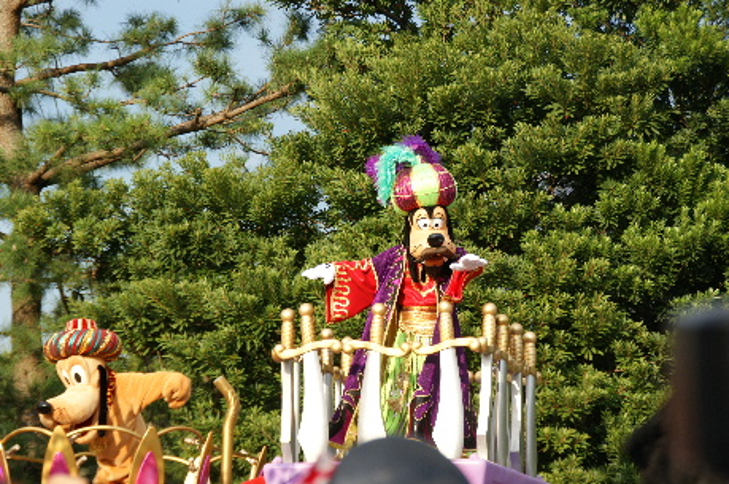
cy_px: 242
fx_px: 2427
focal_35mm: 120
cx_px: 364
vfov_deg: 11.4
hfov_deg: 17.1
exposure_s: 1/160
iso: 100
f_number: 7.1
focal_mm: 80
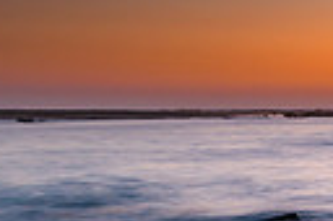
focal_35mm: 111
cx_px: 568
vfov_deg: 11.8
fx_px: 1025
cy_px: 332
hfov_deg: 16.1
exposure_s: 4
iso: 200
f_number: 5.6
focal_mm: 16
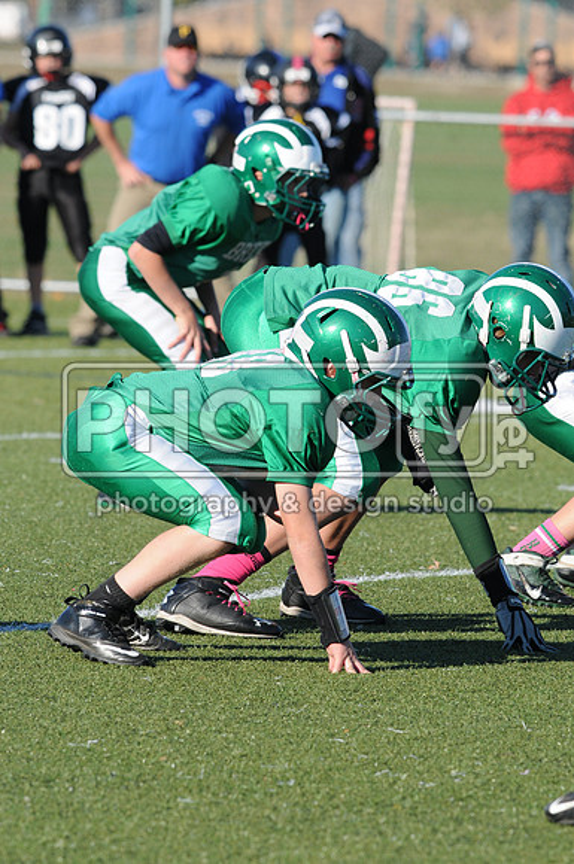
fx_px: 10794
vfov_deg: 4.6
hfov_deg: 3.0
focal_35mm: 450
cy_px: 432
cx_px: 287
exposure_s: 1/500
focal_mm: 300
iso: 200
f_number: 7.1
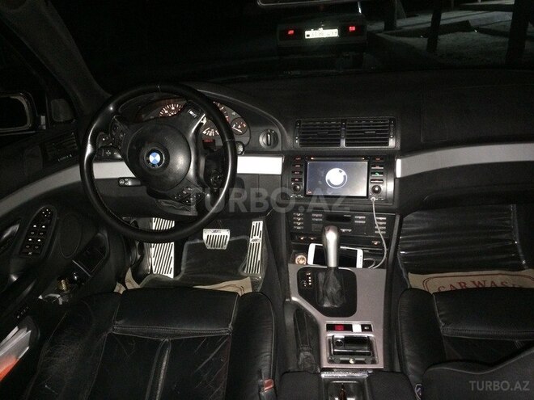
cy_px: 200
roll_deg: +7.1
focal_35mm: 29
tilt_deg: -21.2
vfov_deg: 48.2
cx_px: 267
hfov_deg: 61.7
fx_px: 447
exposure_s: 1/17
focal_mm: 4.15
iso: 500
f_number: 2.2
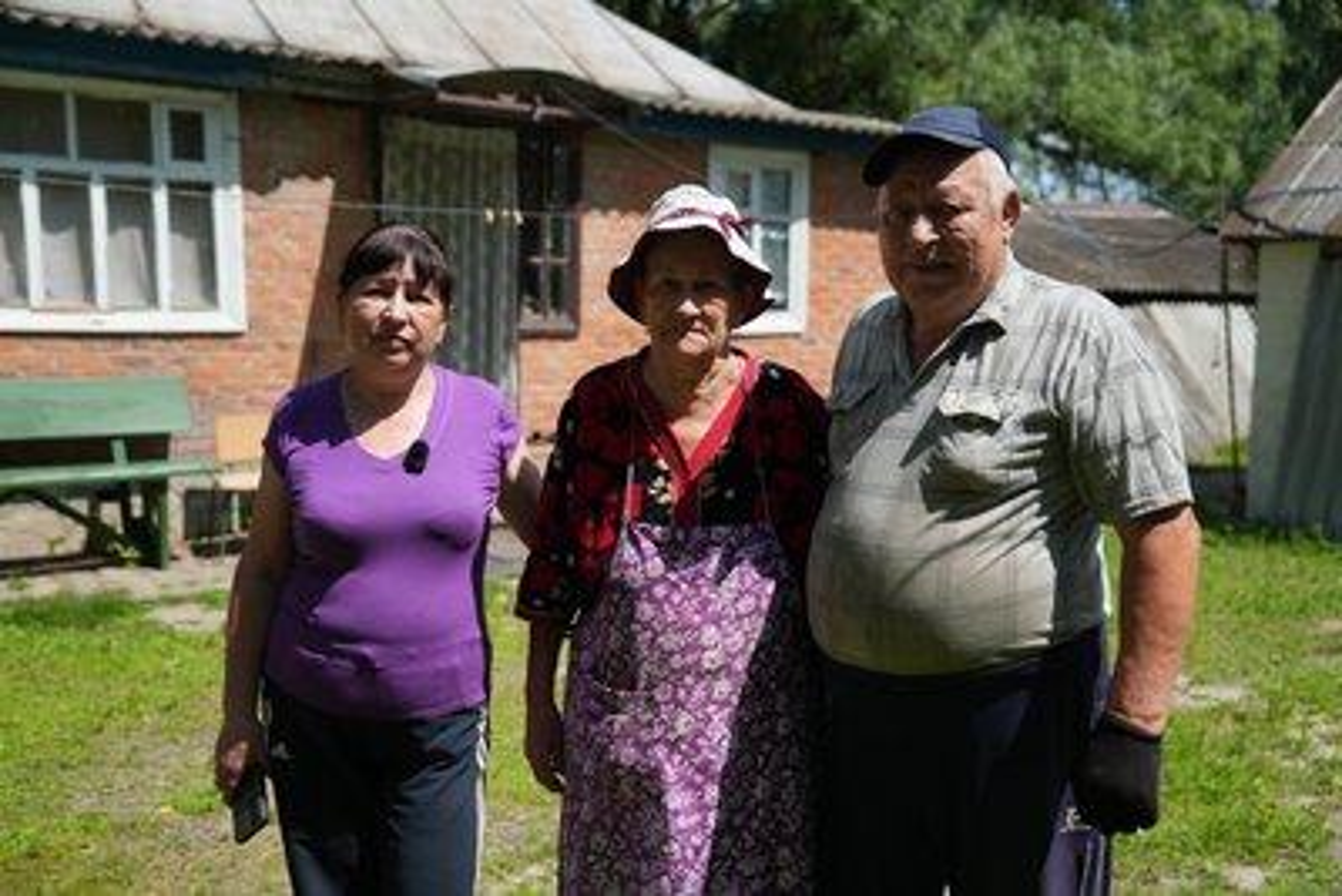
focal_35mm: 37
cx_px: 671
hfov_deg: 51.9
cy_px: 448
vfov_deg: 36.0
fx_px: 1380
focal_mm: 37
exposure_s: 1/1250
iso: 500
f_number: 2.8
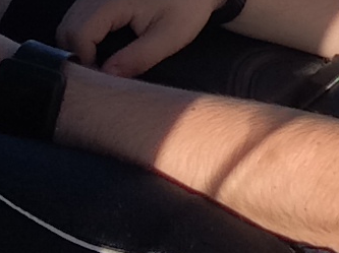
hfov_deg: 15.4
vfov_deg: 10.8
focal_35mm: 127
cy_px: -223
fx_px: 1242
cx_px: 268
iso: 50
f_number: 2.4
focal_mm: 2.15
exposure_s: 1/1233
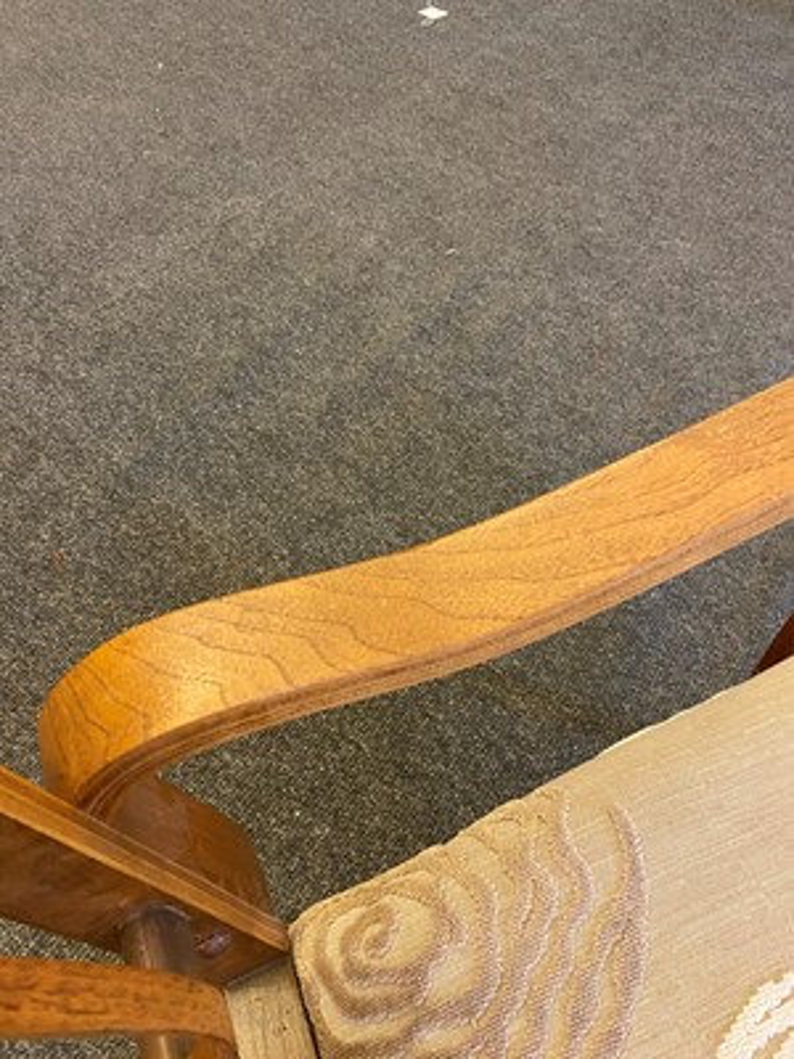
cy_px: 530
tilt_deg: -51.2
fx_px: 795
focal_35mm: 26
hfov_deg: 53.1
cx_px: 397
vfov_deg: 67.3
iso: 320
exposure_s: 1/50
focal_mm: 4.25
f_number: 1.8
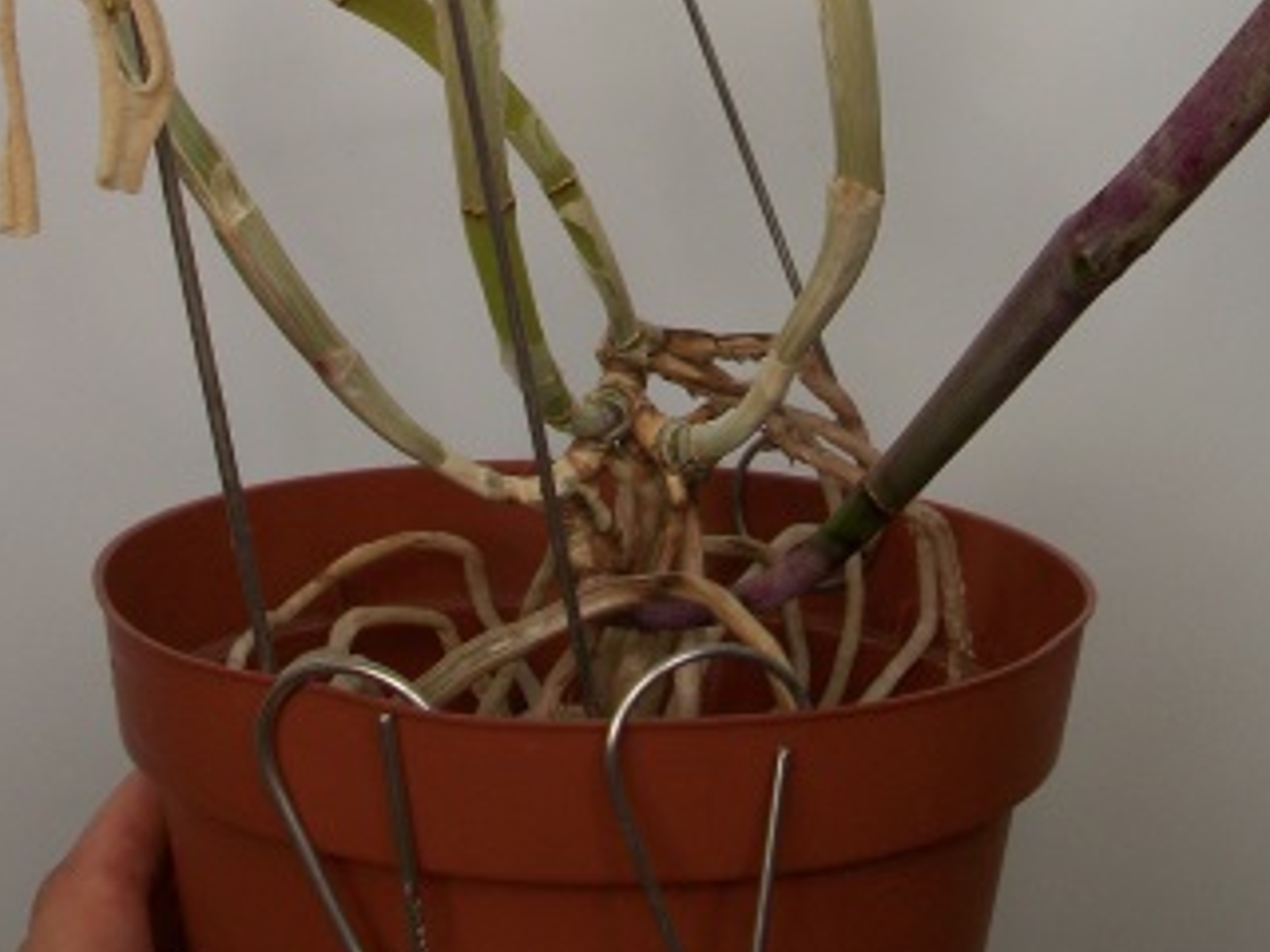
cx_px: 619
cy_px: -65
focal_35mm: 82
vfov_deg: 17.4
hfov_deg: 23.8
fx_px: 3008
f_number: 3.1
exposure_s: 1/40
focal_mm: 6.3
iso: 80
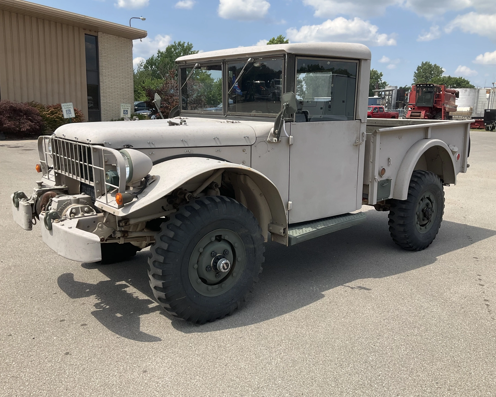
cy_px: 193
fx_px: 455
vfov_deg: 47.1
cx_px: 251
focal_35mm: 31
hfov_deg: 57.2
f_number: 1.8
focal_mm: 3
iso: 25
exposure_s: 1/1730
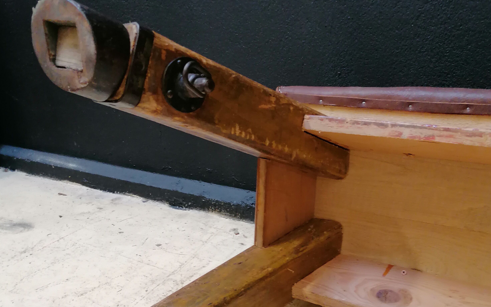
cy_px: 219
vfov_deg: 32.3
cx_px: 245
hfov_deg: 50.4
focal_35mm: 39
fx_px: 522
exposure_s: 1/33.3
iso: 250
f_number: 1.8
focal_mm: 4.75
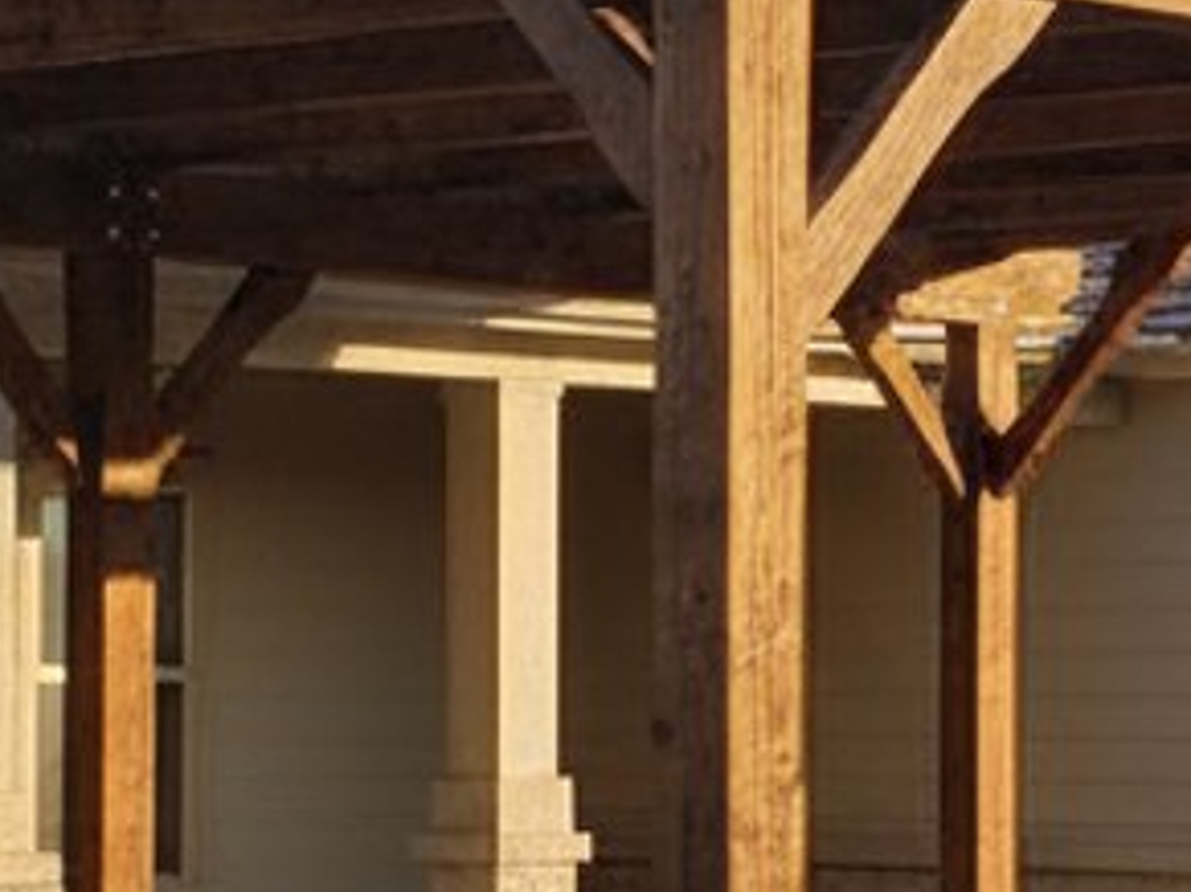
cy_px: 663
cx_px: 847
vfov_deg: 14.9
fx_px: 3405
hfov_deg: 19.7
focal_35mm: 99
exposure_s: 1/1852
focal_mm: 6.8
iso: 740
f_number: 1.68
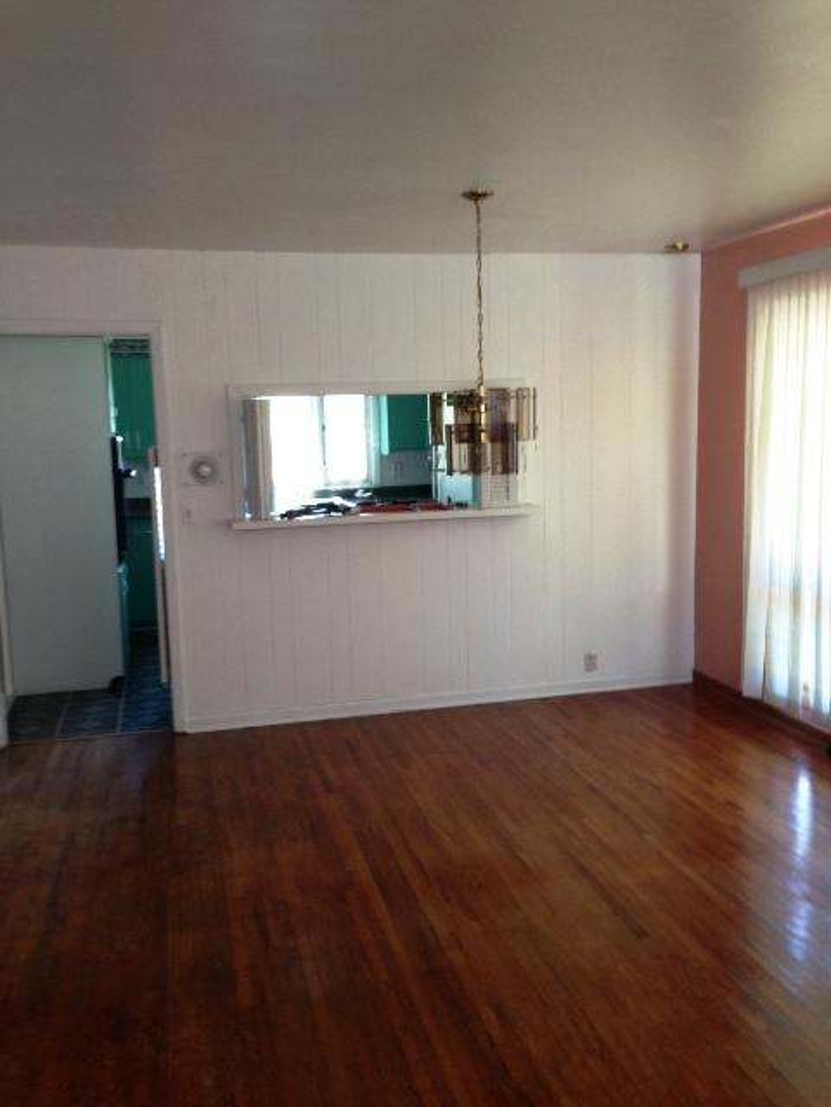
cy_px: 554
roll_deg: +2.4
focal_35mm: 33
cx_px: 416
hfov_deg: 42.9
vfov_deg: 55.4
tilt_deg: -5.7
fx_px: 1056
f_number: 2.4
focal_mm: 4.12
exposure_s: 1/20
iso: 100
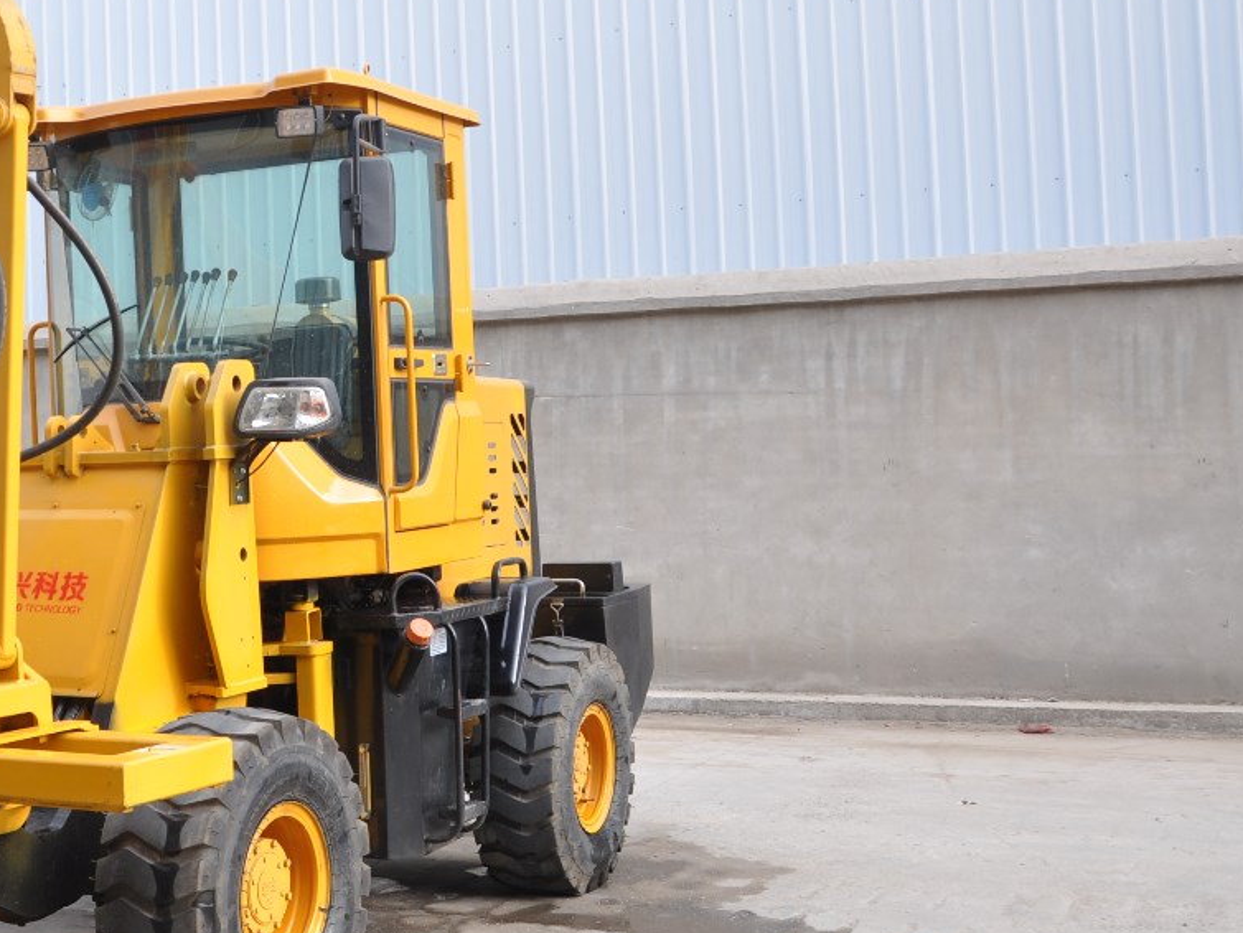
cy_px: 377
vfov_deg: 26.5
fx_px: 1976
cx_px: 36
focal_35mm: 55
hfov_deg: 32.5
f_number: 7.1
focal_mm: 18
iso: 200
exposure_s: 1/80
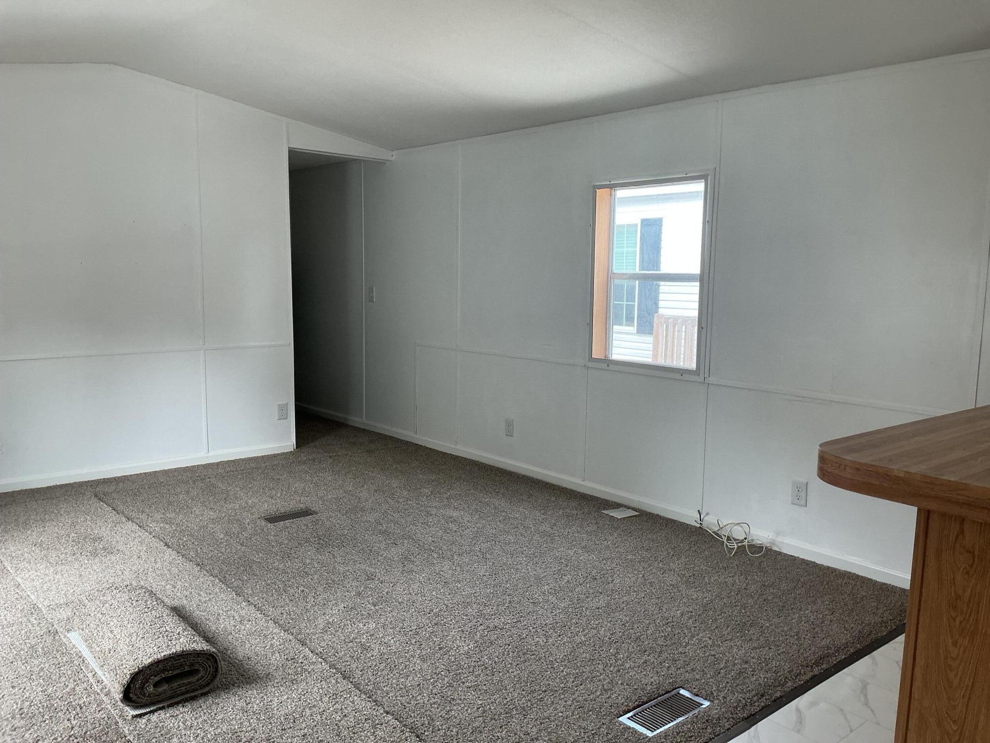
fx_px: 829
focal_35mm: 29
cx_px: 495
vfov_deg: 48.2
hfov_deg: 61.7
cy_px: 372
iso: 50
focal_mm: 3
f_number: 1.8
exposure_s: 1/120
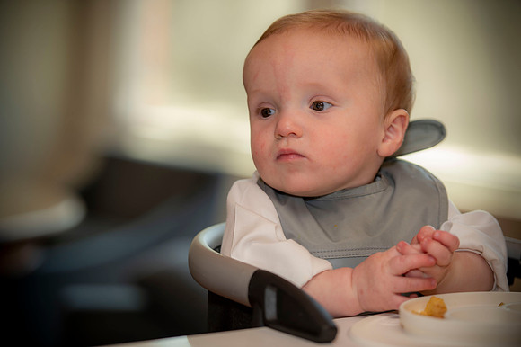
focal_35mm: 135
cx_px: 260
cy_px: 174
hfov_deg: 15.2
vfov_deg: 10.1
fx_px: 1953
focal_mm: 135
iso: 125
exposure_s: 1/50
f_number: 2.8
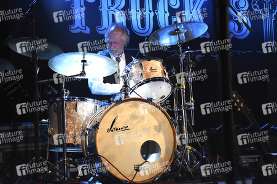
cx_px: 138
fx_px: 519
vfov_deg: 20.1
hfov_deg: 29.9
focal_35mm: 68
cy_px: 92
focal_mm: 45
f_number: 4.5
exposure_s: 1/160
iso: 2500
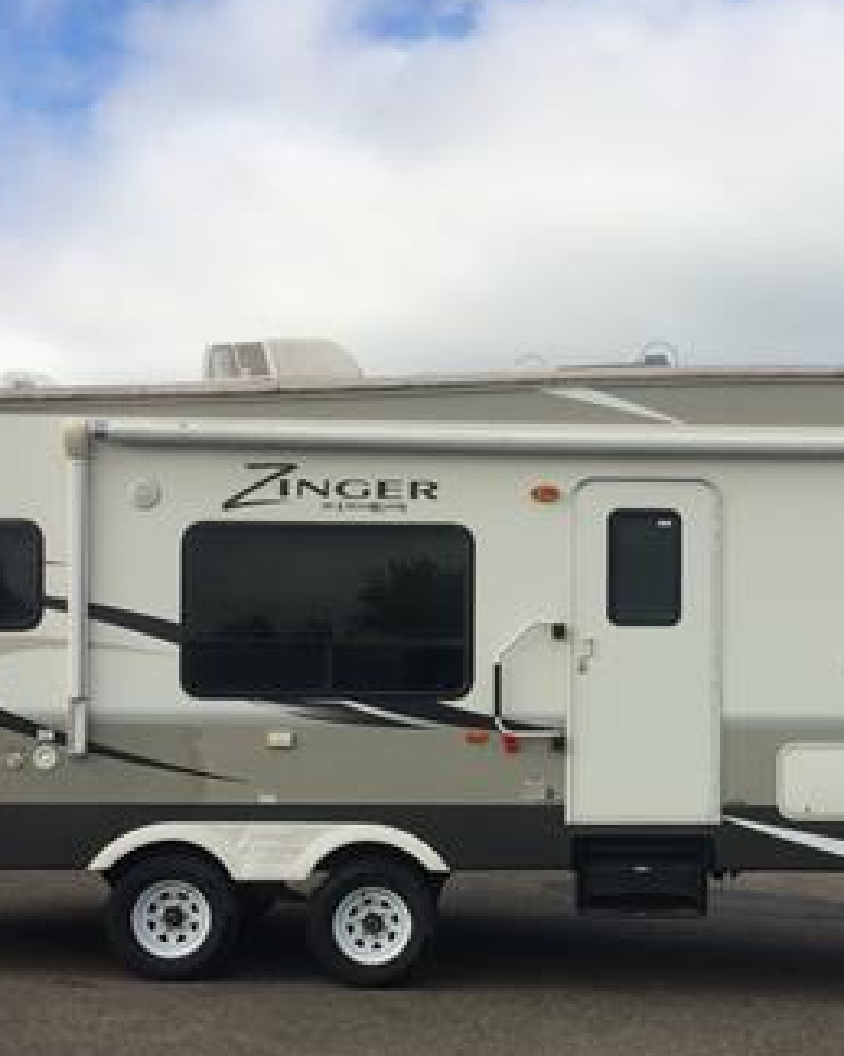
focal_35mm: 56
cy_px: 681
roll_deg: -2.2
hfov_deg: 27.0
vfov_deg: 33.4
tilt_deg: -0.1
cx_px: 541
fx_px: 1749
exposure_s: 1/2160
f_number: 2.2
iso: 32
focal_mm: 4.15
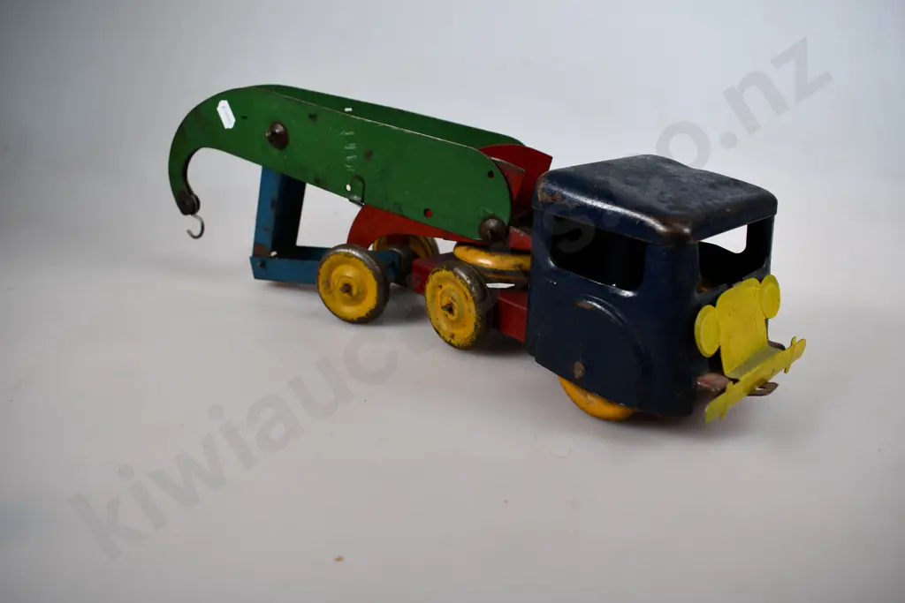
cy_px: 302
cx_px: 452
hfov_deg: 67.4
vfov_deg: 47.9
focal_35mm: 27
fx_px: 679
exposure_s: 1/250
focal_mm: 18
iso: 400
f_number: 5.6
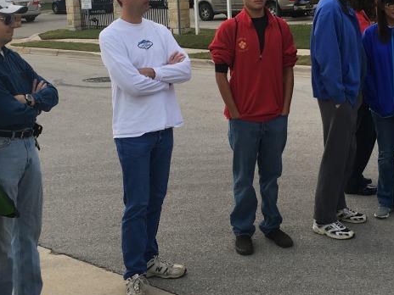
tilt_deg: -7.8
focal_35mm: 64
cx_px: 269
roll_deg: +2.2
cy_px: 90
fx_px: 728
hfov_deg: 30.0
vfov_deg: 22.8
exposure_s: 1/651
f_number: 2.2
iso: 25
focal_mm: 4.15
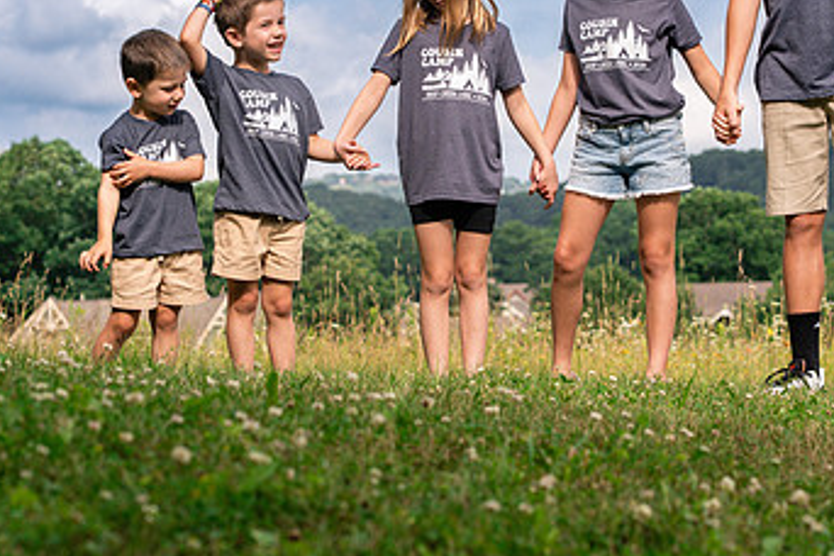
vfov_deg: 9.5
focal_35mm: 144
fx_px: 3336
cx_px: 478
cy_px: 177
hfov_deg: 14.2
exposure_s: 1/1600
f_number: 5.6
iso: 400
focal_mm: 85
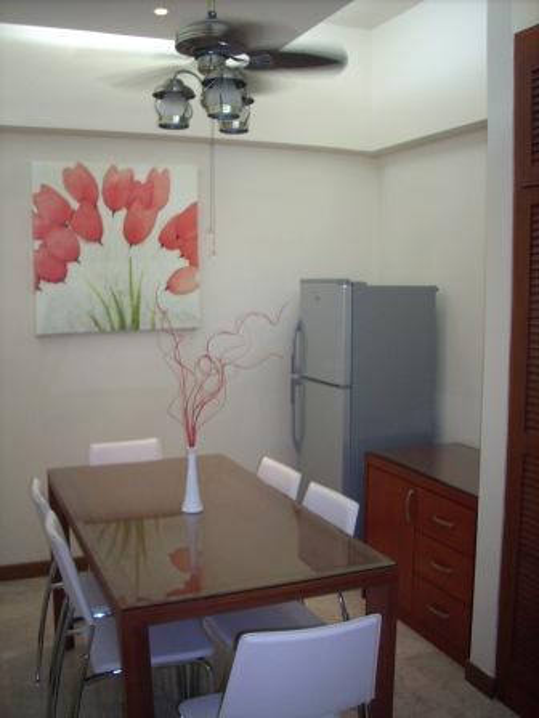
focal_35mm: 37
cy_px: 359
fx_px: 768
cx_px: 270
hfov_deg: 38.7
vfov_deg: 50.1
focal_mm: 6.2
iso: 200
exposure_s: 1/30
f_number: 2.8
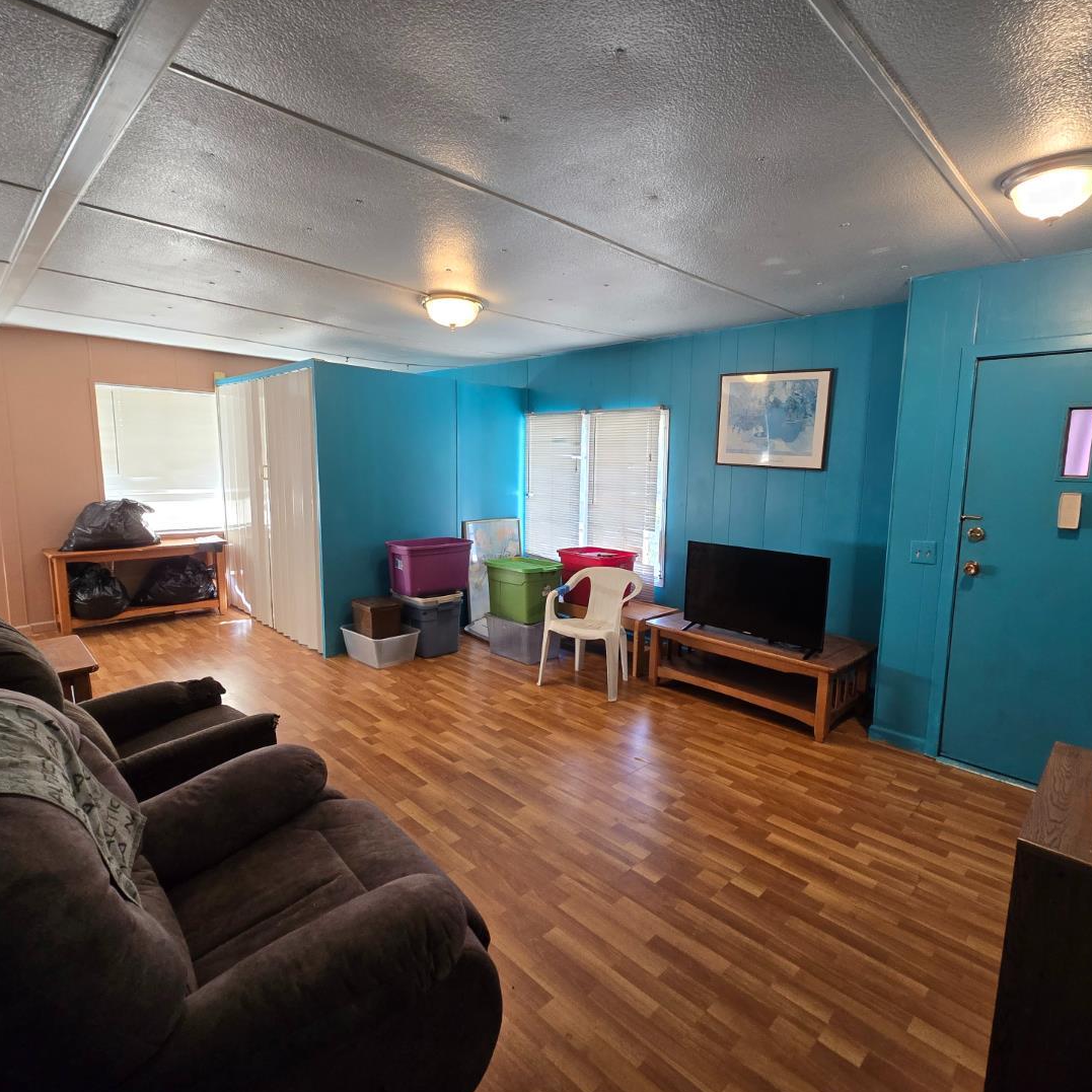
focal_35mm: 16
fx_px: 571
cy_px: 549
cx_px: 577
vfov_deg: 87.4
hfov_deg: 87.3
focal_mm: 2.2
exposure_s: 1/60
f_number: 2.2
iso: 250
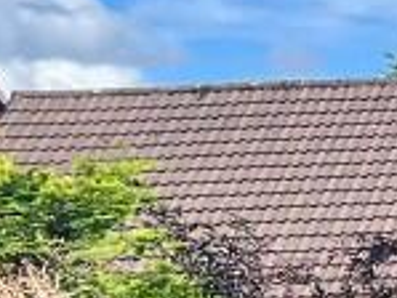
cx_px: 1308
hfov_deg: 8.6
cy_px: 729
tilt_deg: -12.1
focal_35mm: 179
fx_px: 2055
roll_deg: +2.7
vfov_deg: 7.7
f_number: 1.5
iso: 50
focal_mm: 5.7
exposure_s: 1/1751
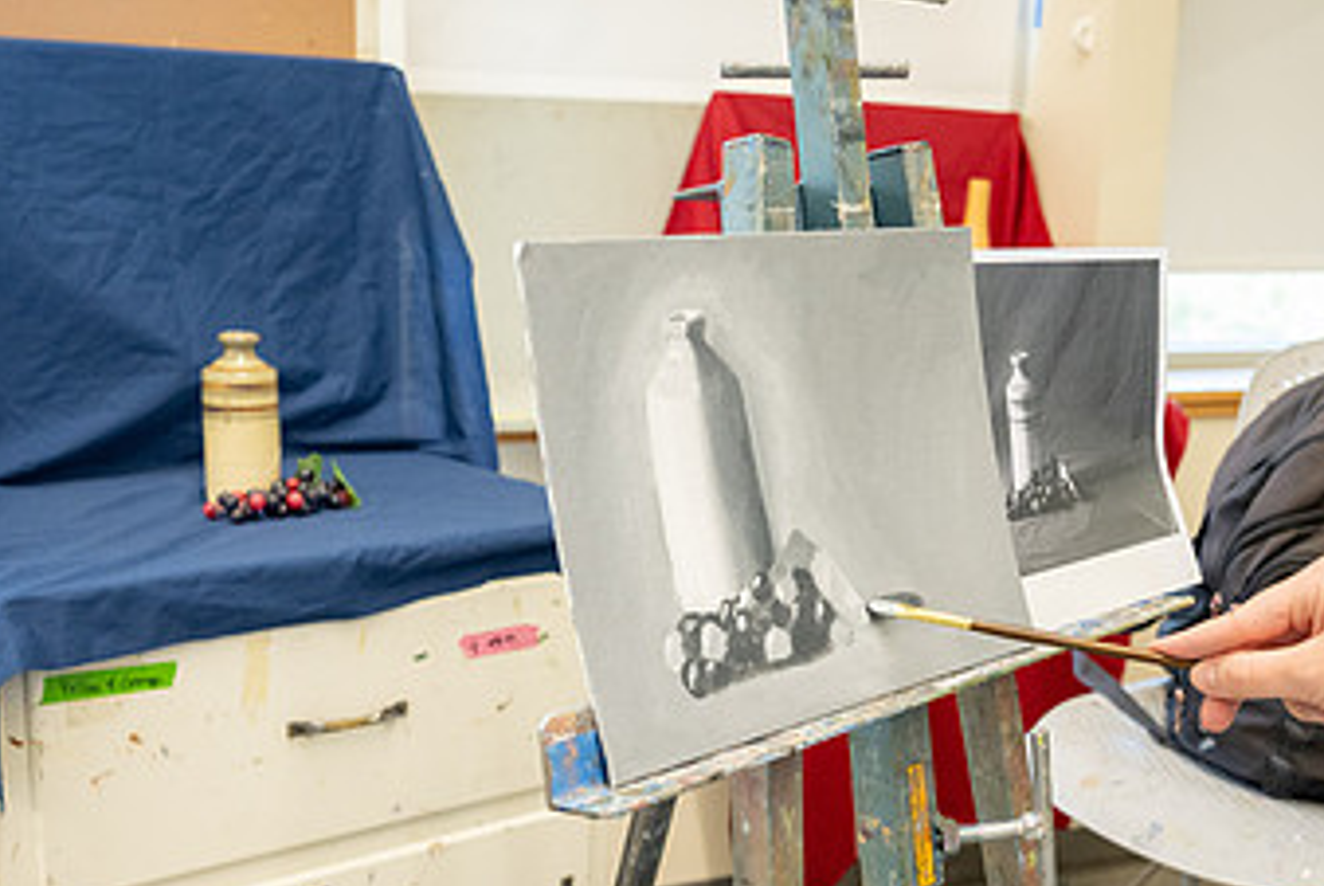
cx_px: 678
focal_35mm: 42
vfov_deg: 31.8
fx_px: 1546
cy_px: 566
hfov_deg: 46.4
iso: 1600
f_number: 4
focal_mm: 24.5
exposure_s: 1/320
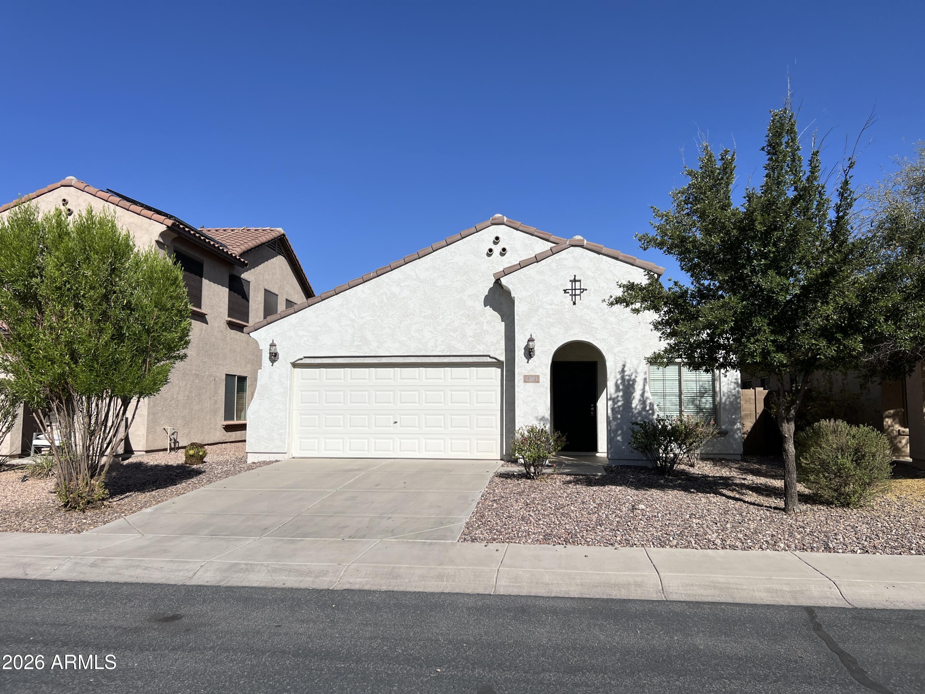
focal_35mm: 26
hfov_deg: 67.3
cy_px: 347
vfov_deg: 53.1
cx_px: 462
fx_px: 695
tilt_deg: +4.0
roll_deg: +0.9
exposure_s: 1/8696
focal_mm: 5.7
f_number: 1.5
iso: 50
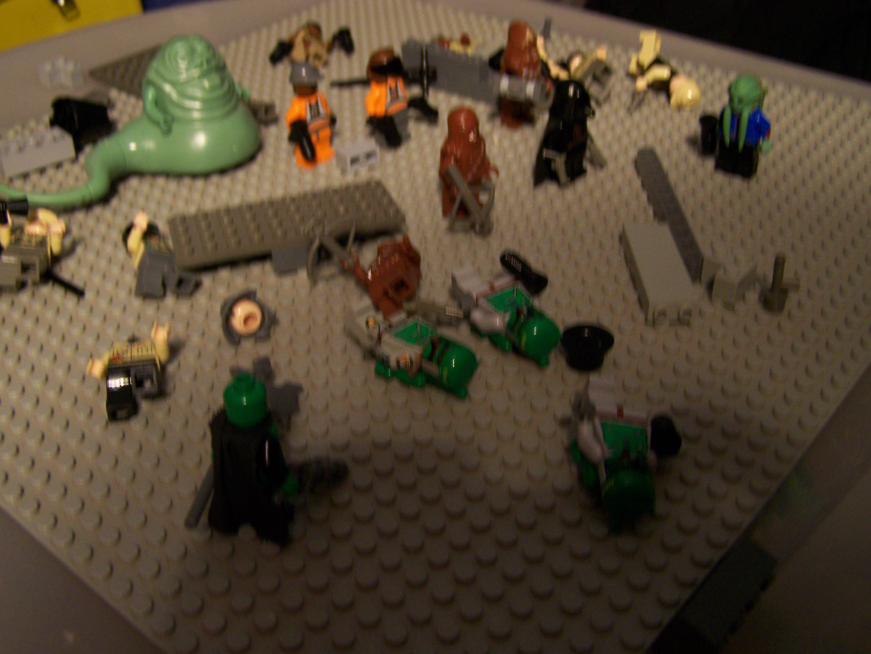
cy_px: 327
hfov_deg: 48.9
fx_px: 957
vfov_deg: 37.8
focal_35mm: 38
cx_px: 436
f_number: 2.8
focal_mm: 6.3
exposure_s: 1/8
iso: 160
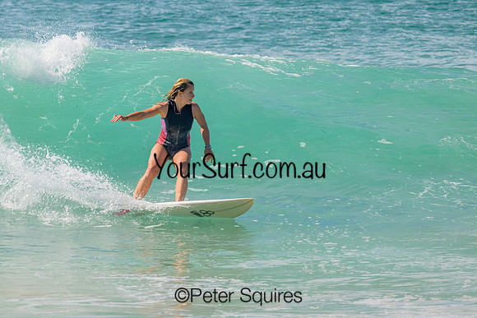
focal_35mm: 674
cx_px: 199
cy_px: 129
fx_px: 8928
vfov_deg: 2.0
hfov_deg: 3.1
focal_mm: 490
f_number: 10
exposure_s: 1/2000
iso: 800
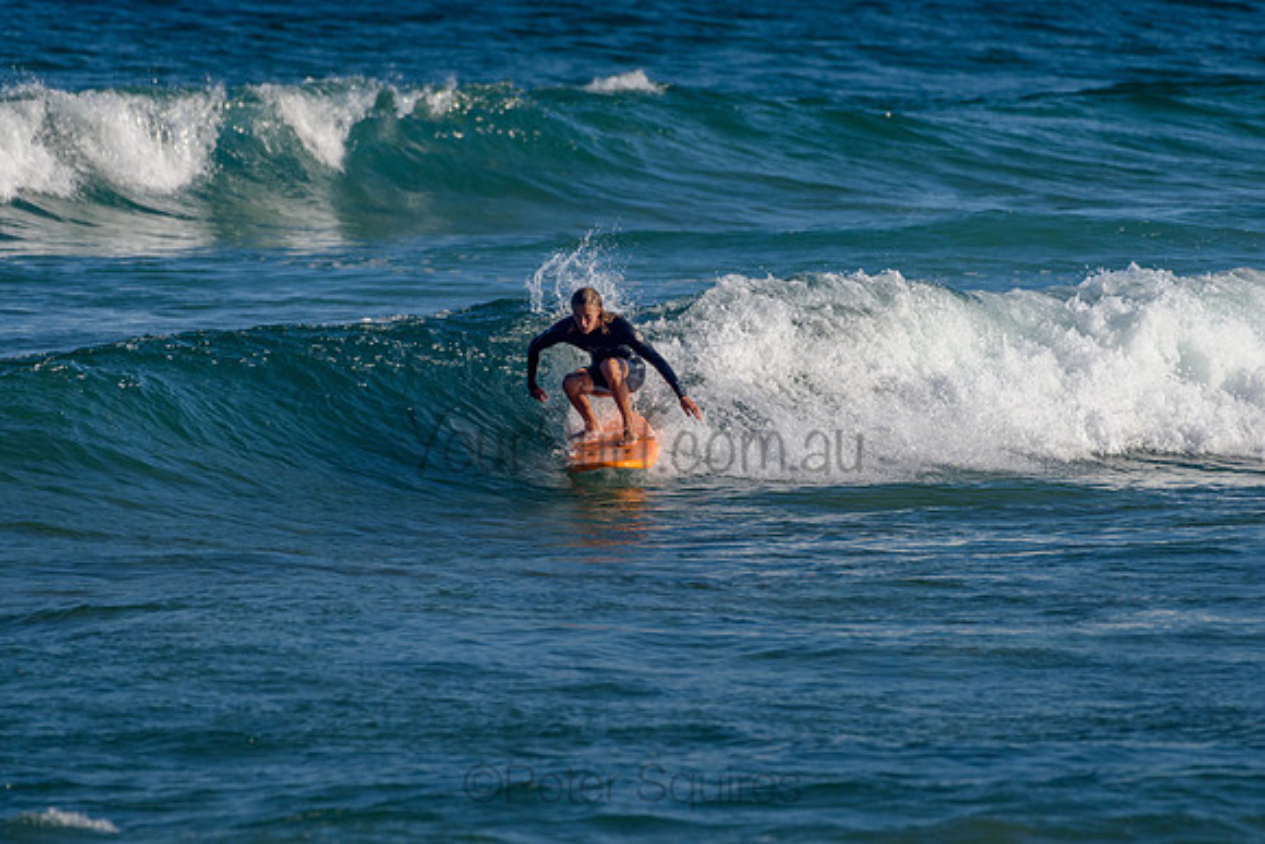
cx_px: 604
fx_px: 21552
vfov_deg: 2.2
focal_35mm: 613
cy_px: 359
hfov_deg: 3.4
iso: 140
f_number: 5.6
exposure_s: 1/2000
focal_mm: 500
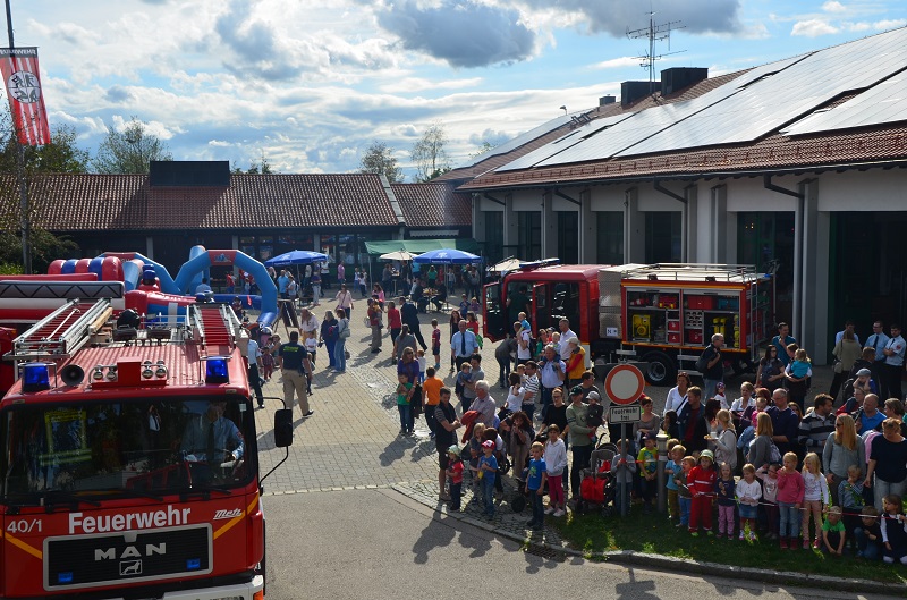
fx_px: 980
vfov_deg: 34.0
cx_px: 454
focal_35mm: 39
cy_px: 300
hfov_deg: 49.7
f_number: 13
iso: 100
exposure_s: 1/200
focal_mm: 26
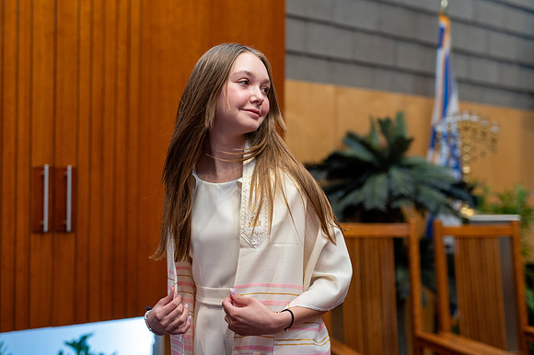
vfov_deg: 24.8
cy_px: 173
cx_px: 243
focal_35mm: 54
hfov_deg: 36.6
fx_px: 808
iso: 1600
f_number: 2.2
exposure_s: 1/800
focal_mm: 50
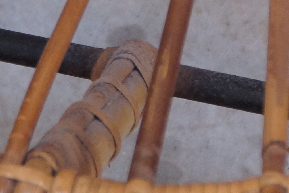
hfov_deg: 7.4
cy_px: -286
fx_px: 2236
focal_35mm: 279
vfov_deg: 4.8
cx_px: 70
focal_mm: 35
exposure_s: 1/60
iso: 800
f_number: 4.5
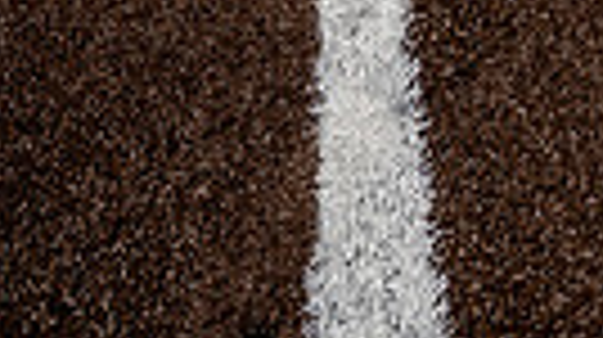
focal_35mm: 102
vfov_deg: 9.5
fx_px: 1629
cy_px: -649
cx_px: 328
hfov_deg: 21.0
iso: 100
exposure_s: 1/2000
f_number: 4
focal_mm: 29
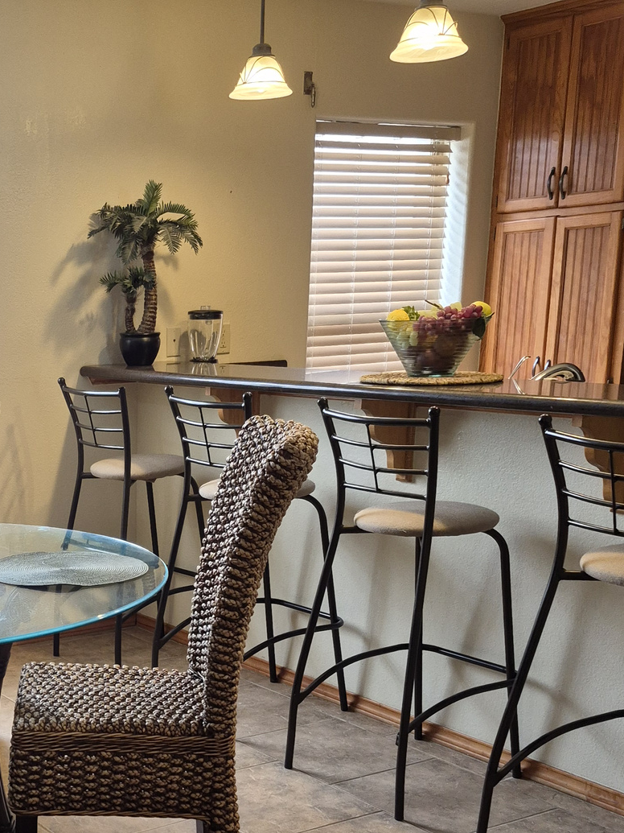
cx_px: 17
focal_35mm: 48
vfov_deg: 38.6
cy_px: 625
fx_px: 1154
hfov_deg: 28.6
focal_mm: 5.4
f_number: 1.8
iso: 160
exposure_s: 1/120
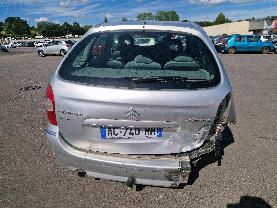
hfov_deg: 73.9
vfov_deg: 58.9
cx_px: 138
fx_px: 184
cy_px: 104
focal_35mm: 23
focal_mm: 5.4
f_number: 1.8
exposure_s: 1/5000
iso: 50
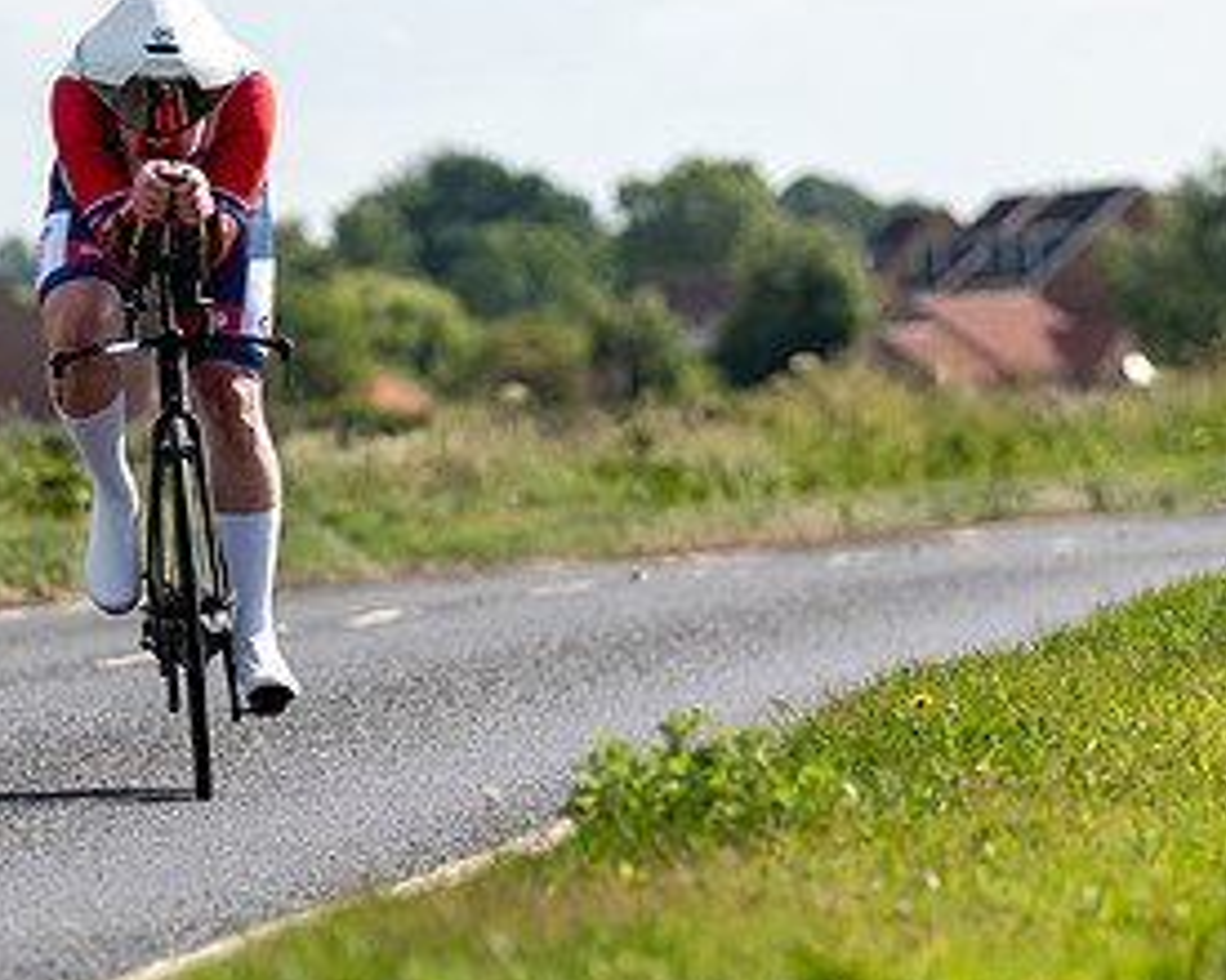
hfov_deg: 3.8
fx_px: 18288
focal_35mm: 504
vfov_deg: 3.1
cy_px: 594
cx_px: 158
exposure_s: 1/1000
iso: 100
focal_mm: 158
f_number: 4
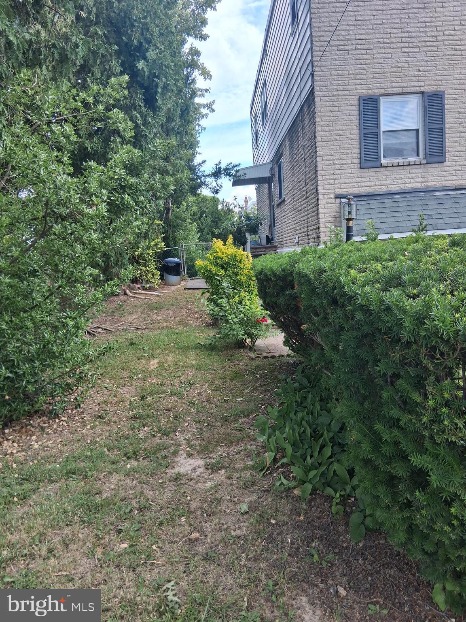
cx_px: 233
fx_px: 467
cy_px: 311
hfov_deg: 53.1
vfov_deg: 67.3
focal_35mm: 26
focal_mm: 3.98
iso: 25
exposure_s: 1/156
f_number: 1.8
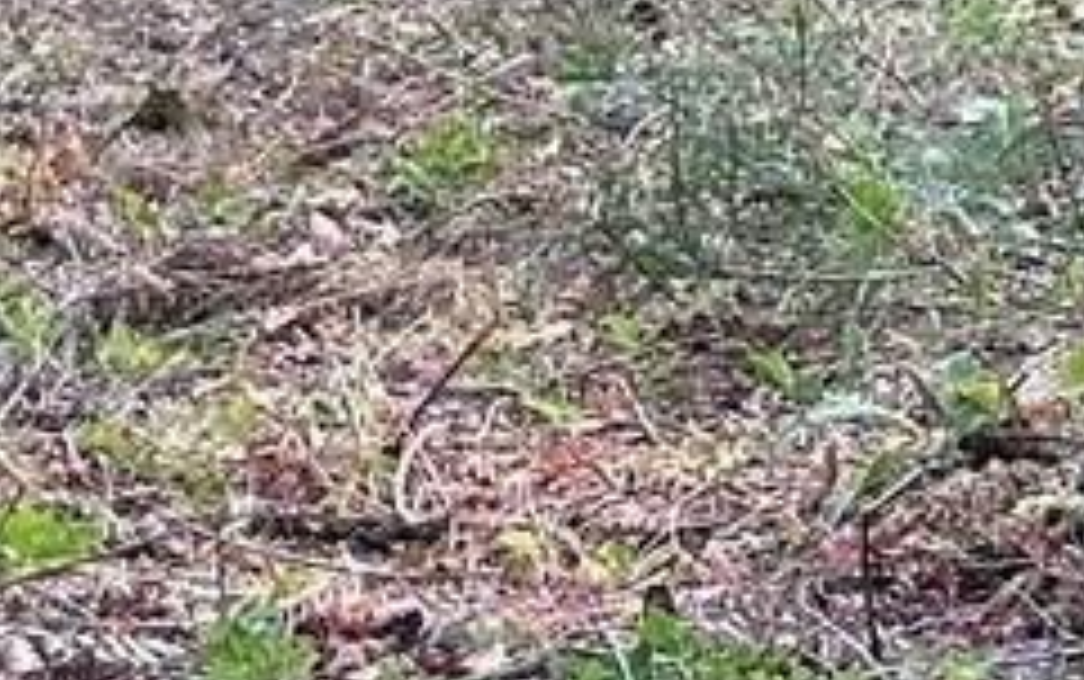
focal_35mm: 270
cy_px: -1040
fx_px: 7982
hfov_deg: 7.8
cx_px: 495
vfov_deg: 4.7
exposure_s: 1/401
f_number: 1.78
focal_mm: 6.86
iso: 64
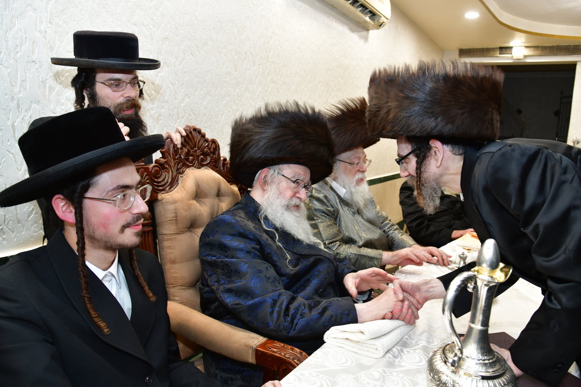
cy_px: 184
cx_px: 301
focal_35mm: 26
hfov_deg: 69.4
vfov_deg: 49.5
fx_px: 420
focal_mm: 24
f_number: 5.6
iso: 1250
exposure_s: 1/100
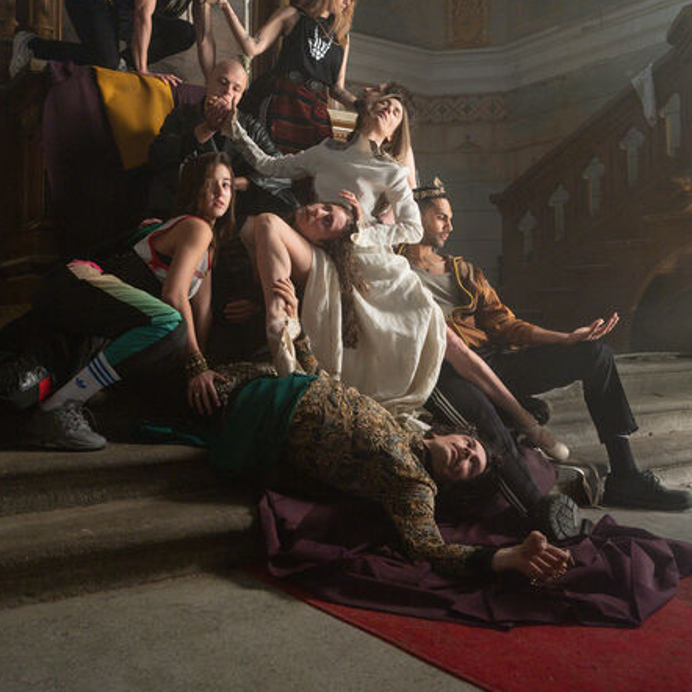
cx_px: 343
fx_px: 814
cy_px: 285
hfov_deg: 46.0
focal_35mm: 36
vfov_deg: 45.9
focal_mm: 38
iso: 10000
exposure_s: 1/125
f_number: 7.1
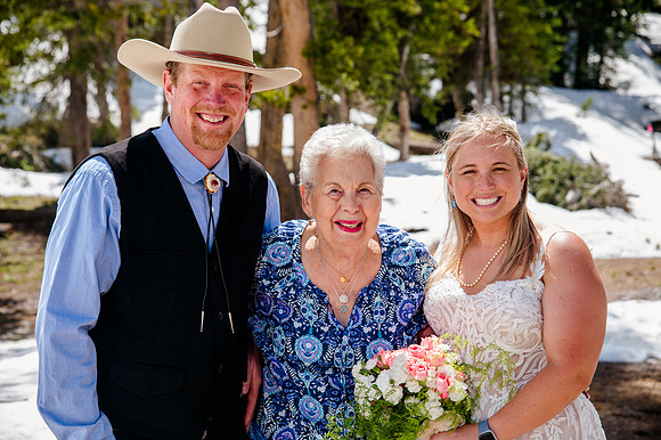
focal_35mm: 78
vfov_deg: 17.5
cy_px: 220
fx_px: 1431
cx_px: 330
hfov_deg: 26.0
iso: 400
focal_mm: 78
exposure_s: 1/200
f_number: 6.3
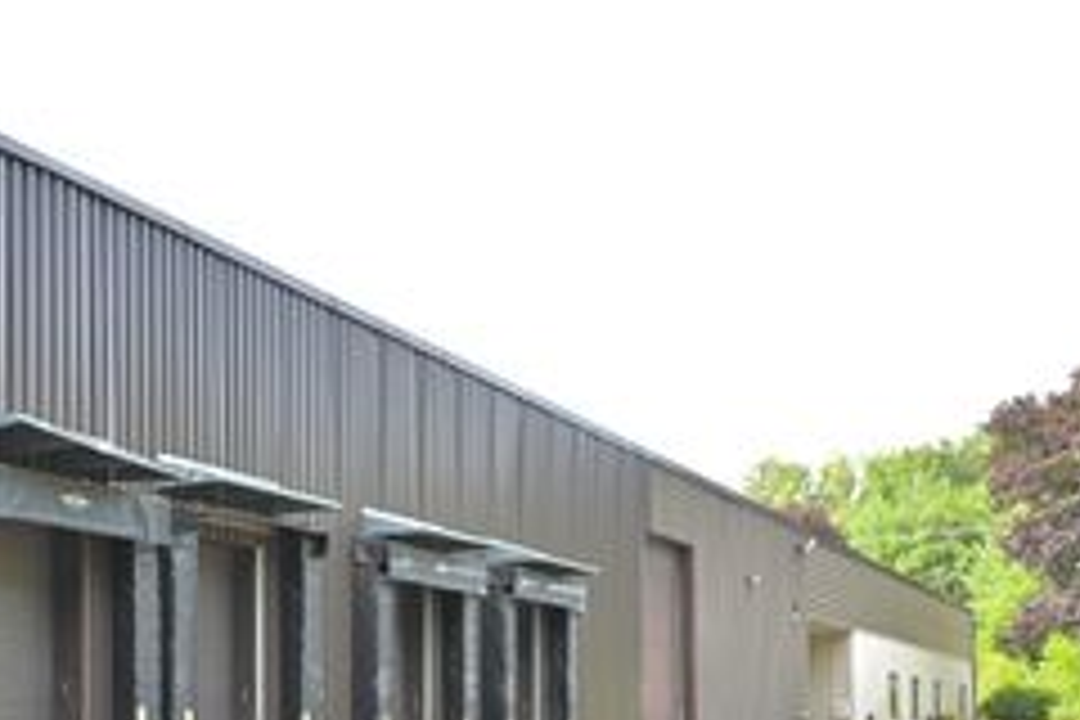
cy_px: 720
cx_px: 252
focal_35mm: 45
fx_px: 1350
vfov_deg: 28.1
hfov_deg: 42.1
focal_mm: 12
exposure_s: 1/200
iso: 250
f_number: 5
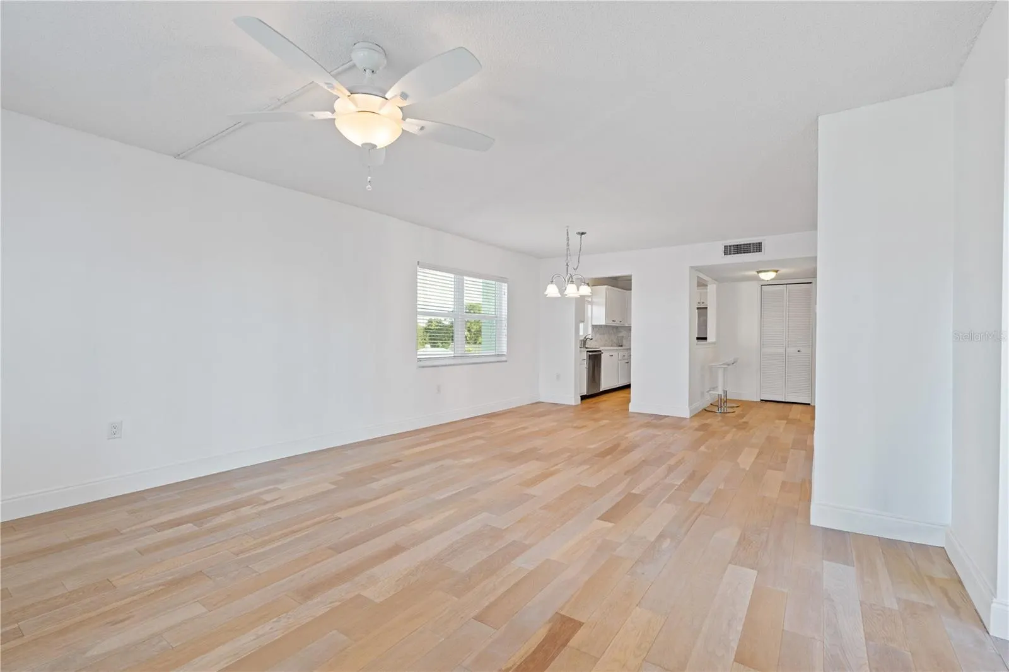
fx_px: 448
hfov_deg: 96.7
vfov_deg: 73.7
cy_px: 336
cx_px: 504
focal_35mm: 16
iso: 250
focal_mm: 16
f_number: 7.1
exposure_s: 1/8
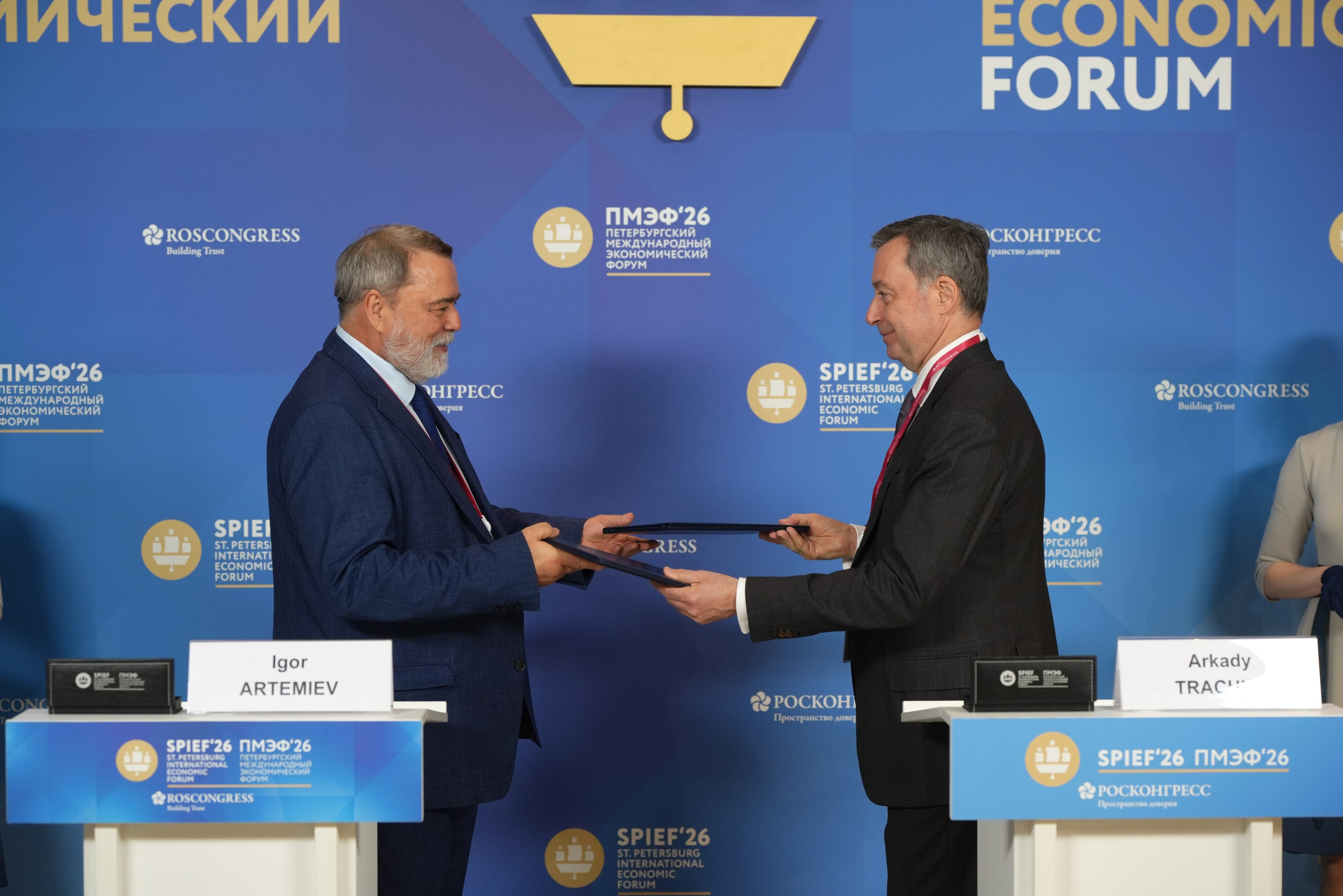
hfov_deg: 28.8
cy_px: 448
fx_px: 2611
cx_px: 672
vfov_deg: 19.5
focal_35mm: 70
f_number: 3.5
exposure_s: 1/200
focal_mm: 70
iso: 1600
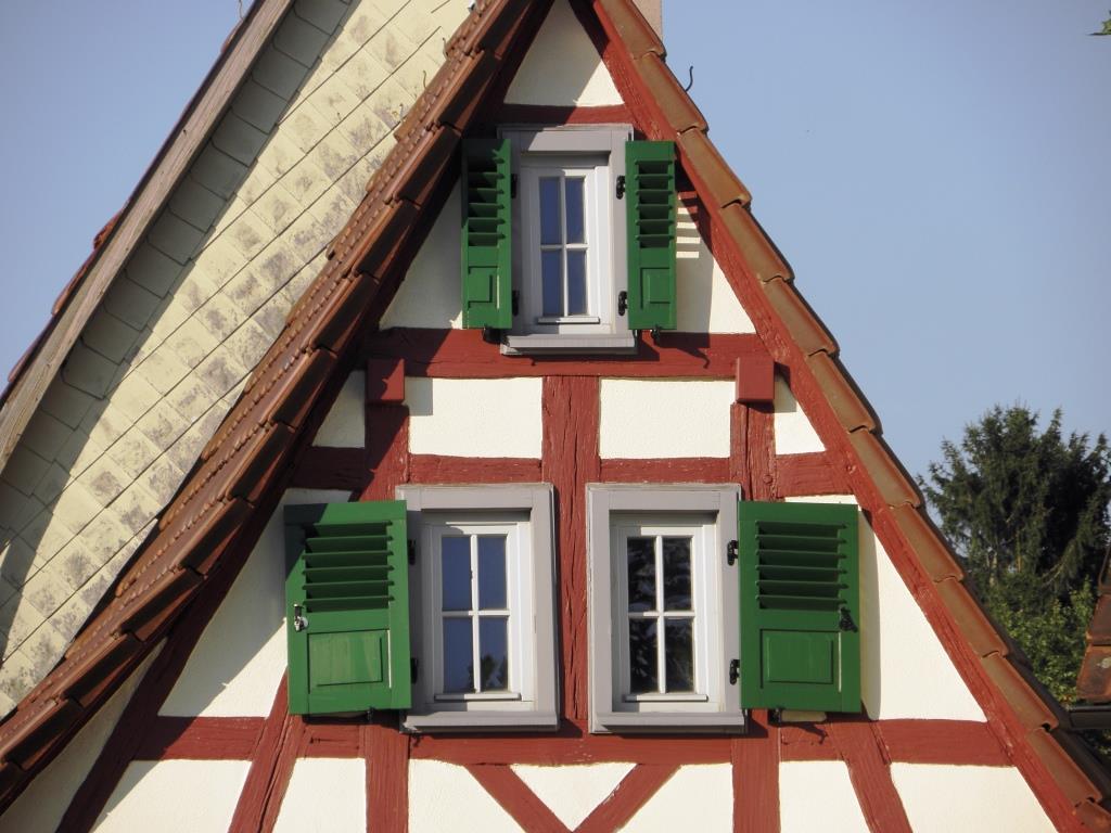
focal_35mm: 349
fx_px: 11201
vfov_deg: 4.3
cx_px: 556
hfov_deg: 5.7
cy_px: 416
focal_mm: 62.19
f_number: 5
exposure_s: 1/400
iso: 64
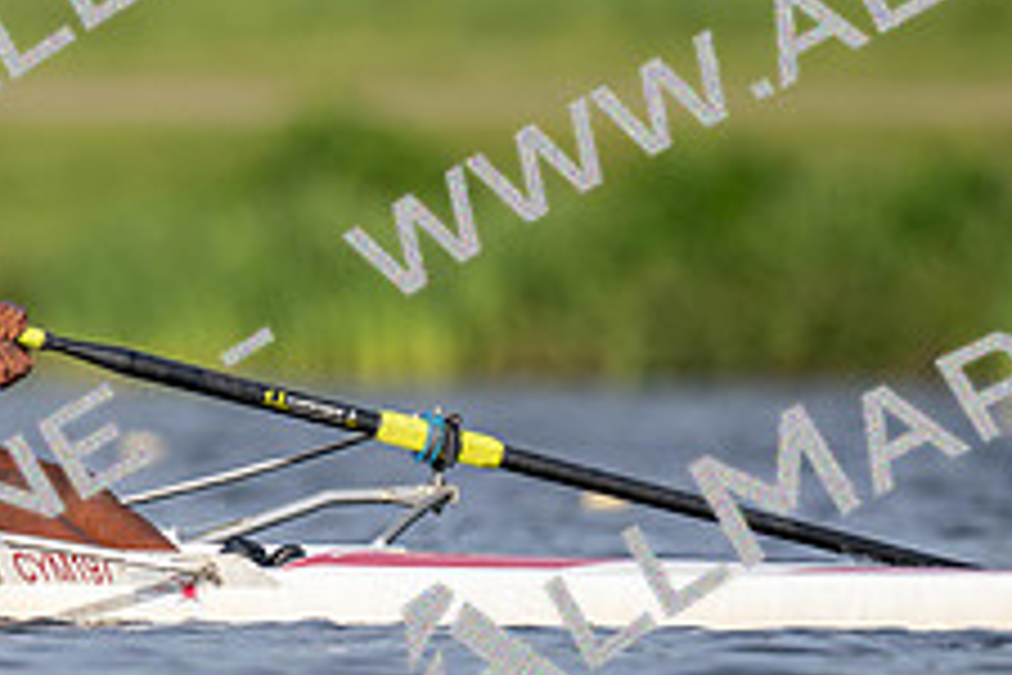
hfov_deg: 1.3
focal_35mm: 1549
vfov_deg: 0.9
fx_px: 43541
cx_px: 18
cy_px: 371
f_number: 4
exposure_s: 1/2500
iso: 220
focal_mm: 600
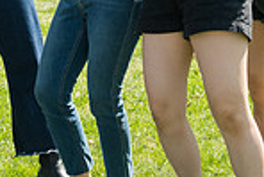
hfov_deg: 11.8
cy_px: -3
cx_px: 2
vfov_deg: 8.0
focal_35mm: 172
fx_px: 1263
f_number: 5
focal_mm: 44
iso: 160
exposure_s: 1/320
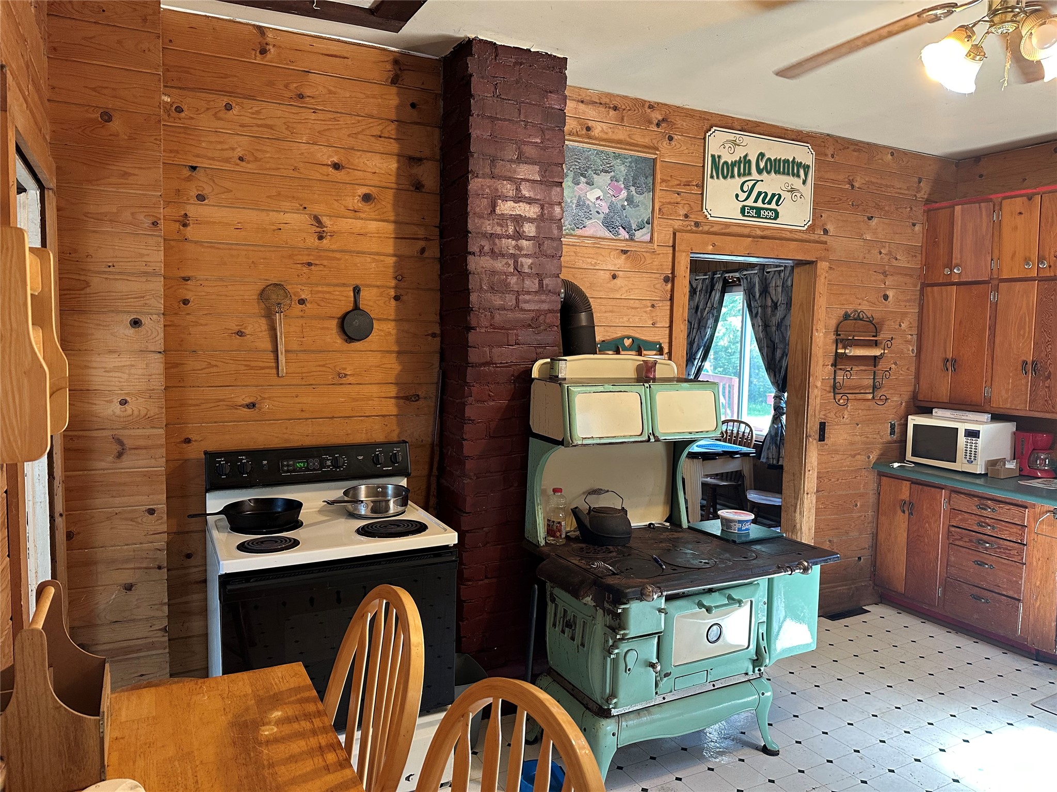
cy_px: 396
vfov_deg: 56.8
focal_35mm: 24
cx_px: 528
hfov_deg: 71.6
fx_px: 733
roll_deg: -1.0
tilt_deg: -4.7
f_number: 1.78
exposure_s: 1/60
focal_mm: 6.86
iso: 320
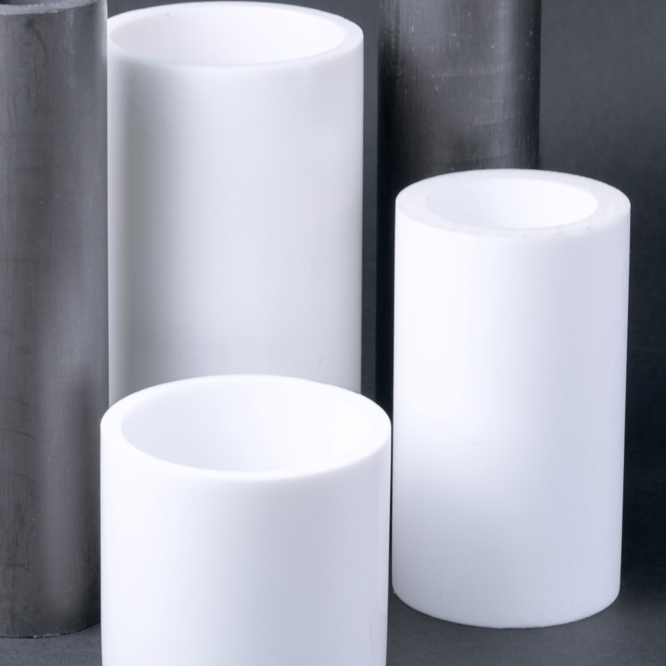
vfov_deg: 11.8
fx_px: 3222
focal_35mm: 148
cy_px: 292
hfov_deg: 11.8
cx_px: 331
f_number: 9
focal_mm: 85
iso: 250
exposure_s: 1/20
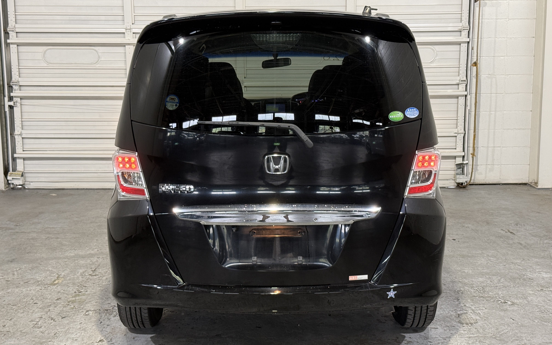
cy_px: 176
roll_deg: +0.0
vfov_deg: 25.3
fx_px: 767
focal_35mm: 51
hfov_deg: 39.6
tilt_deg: -8.1
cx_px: 276
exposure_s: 1/60
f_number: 1.78
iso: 200
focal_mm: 6.76
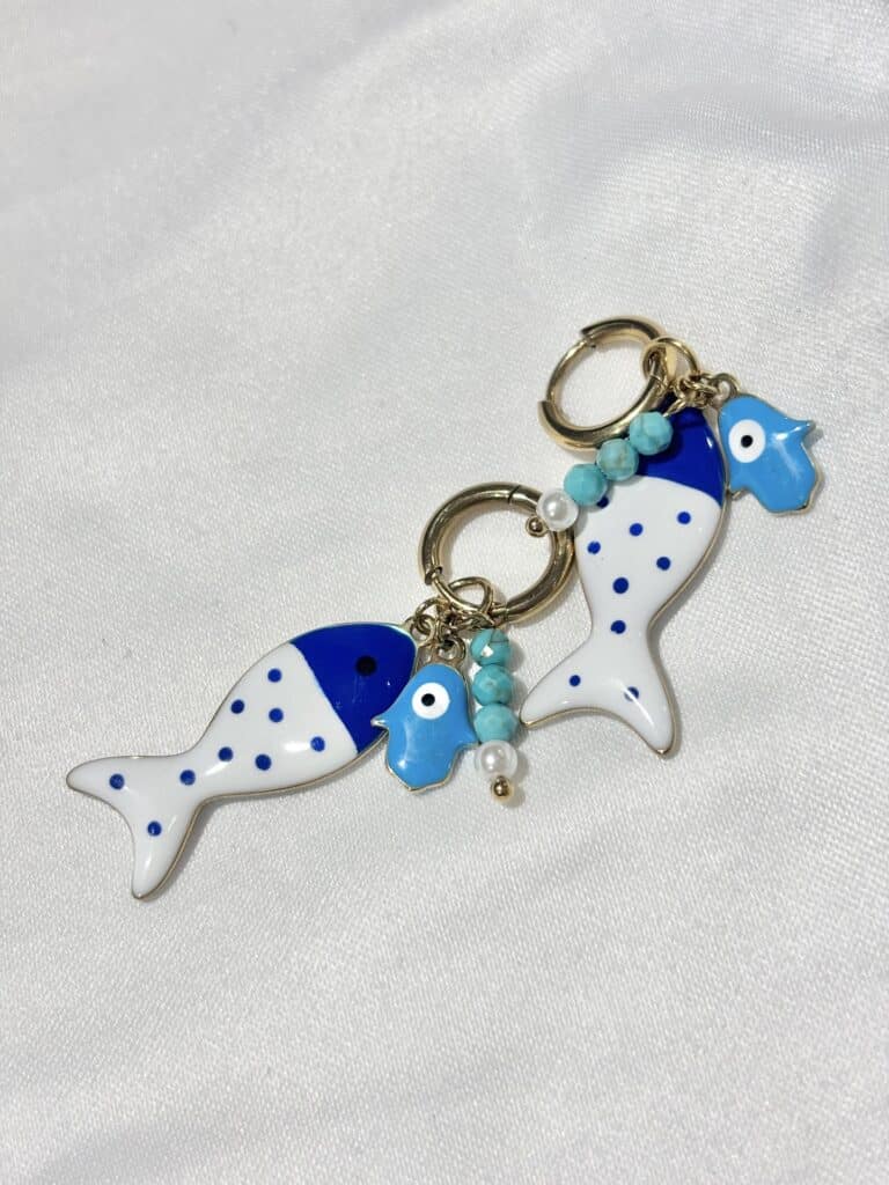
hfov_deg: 28.0
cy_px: 592
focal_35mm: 52
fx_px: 1781
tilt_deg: -50.6
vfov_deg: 36.8
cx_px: 444
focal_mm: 5.96
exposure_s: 1/284
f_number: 1.6
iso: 32
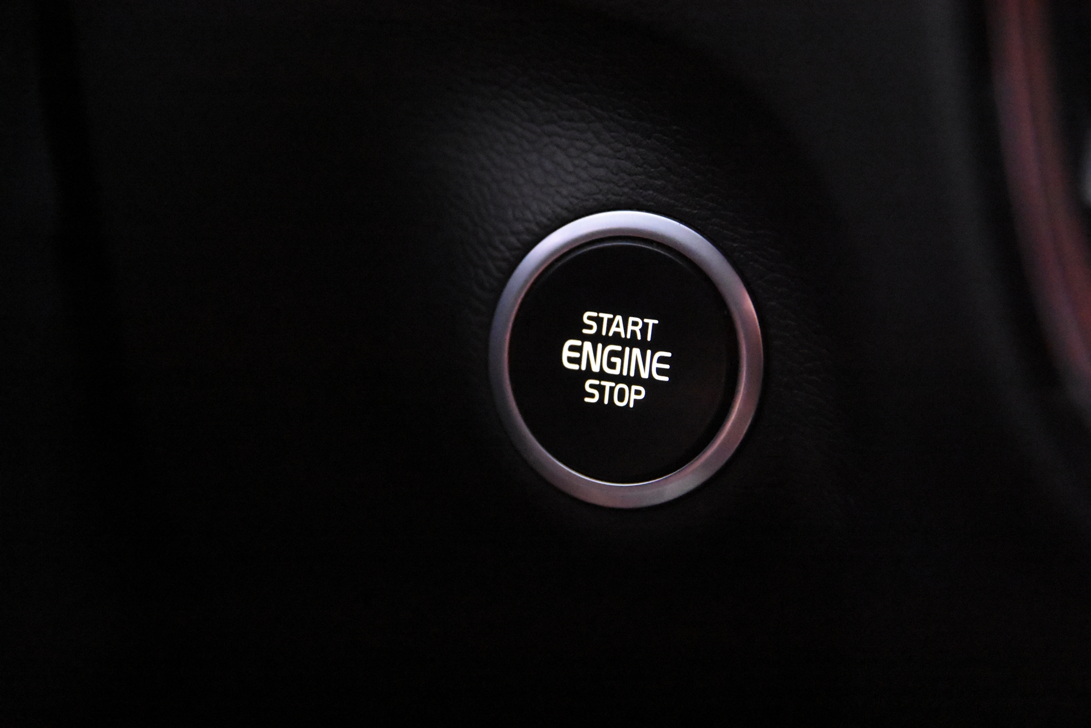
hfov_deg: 21.9
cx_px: 546
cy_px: 364
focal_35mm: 93
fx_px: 2818
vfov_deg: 14.7
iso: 12800
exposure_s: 1/60
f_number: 4
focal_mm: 62
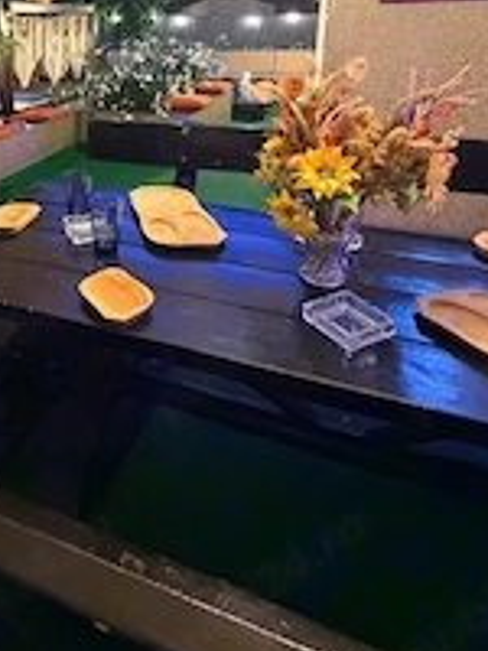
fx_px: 526
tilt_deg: -11.9
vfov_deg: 58.3
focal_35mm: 28
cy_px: 124
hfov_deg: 46.1
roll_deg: +0.3
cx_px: 72
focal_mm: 2.22
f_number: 2.2
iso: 800
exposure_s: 1/50
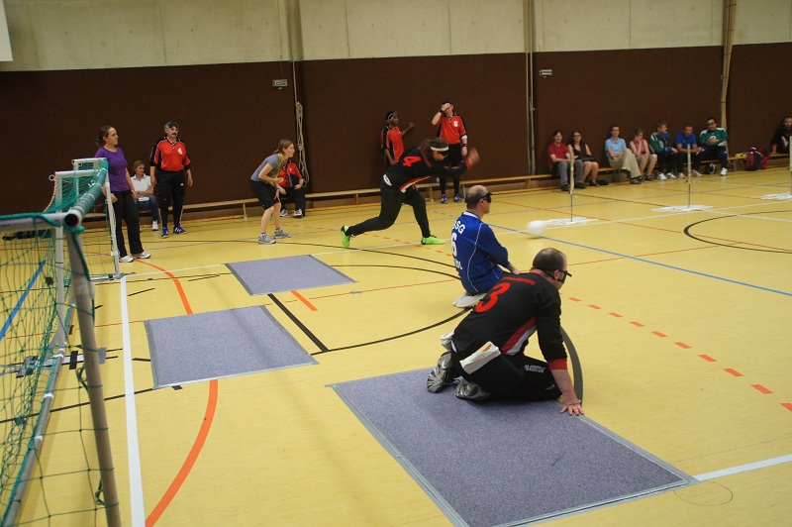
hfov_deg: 53.2
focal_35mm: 36
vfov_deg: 36.8
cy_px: 264
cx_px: 396
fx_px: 791
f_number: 4
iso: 1600
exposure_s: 1/100
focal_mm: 24
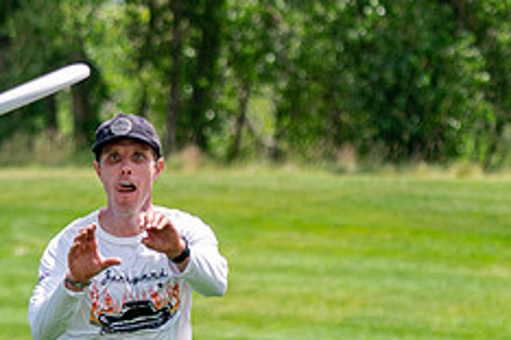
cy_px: 402
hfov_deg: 8.5
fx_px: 3435
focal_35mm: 242
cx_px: 265
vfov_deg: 5.7
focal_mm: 92
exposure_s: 1/8000
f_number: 2.8
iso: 500
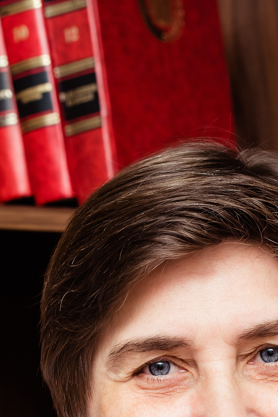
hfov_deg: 5.2
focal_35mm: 265
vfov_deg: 7.6
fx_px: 3070
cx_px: 180
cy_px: 613
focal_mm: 85
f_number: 6.3
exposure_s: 1/160
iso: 200
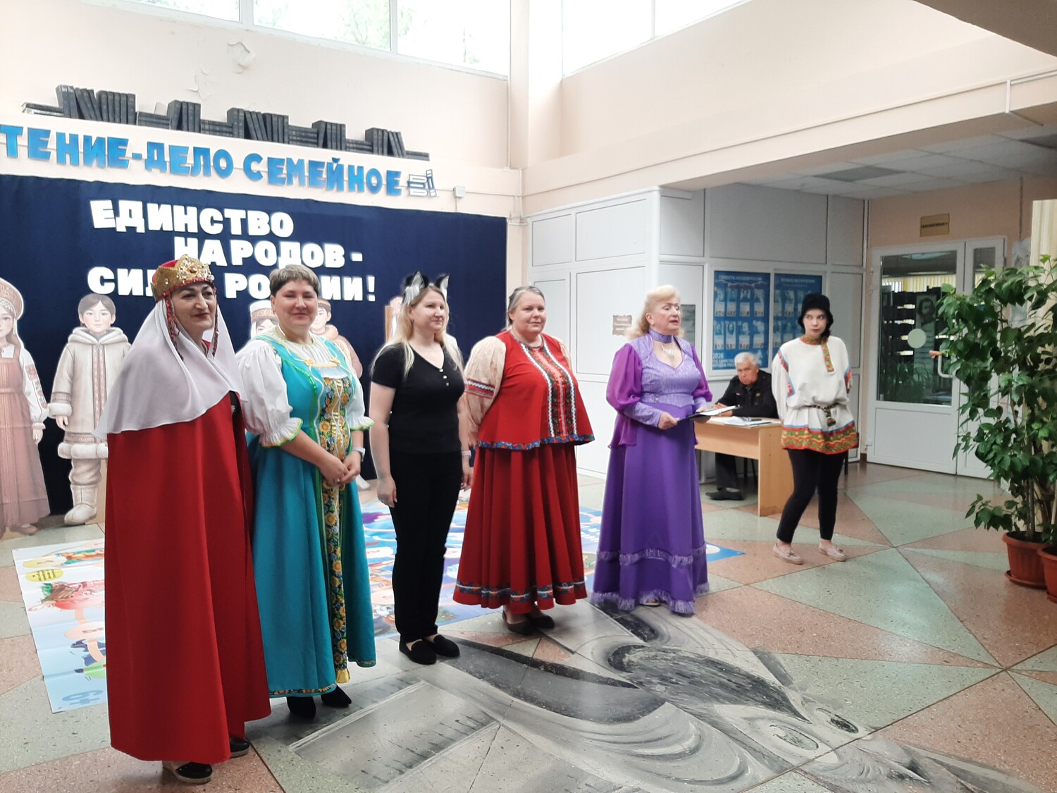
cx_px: 528
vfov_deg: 53.1
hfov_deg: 67.3
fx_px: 794
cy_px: 396
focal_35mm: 26
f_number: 1.7
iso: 50
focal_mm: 3.93
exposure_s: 1/50
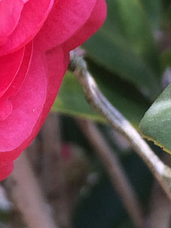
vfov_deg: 12.0
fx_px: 1081
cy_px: 73
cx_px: -48
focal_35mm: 164
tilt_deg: -31.6
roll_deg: +5.2
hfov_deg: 8.9
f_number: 2.2
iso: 32
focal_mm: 4.15
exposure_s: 1/299
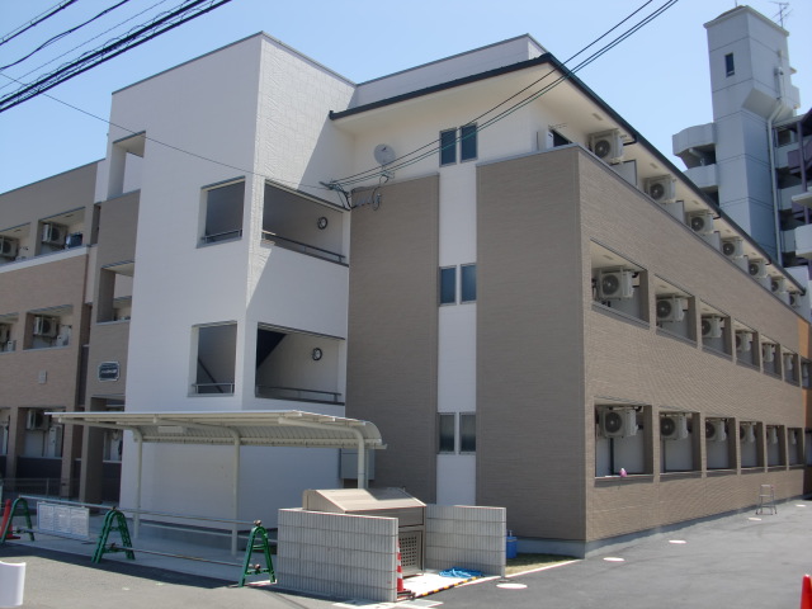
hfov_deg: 51.4
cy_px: 304
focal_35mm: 36
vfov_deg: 39.7
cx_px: 406
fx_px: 844
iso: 64
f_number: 2.8
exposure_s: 1/800
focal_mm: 6.3
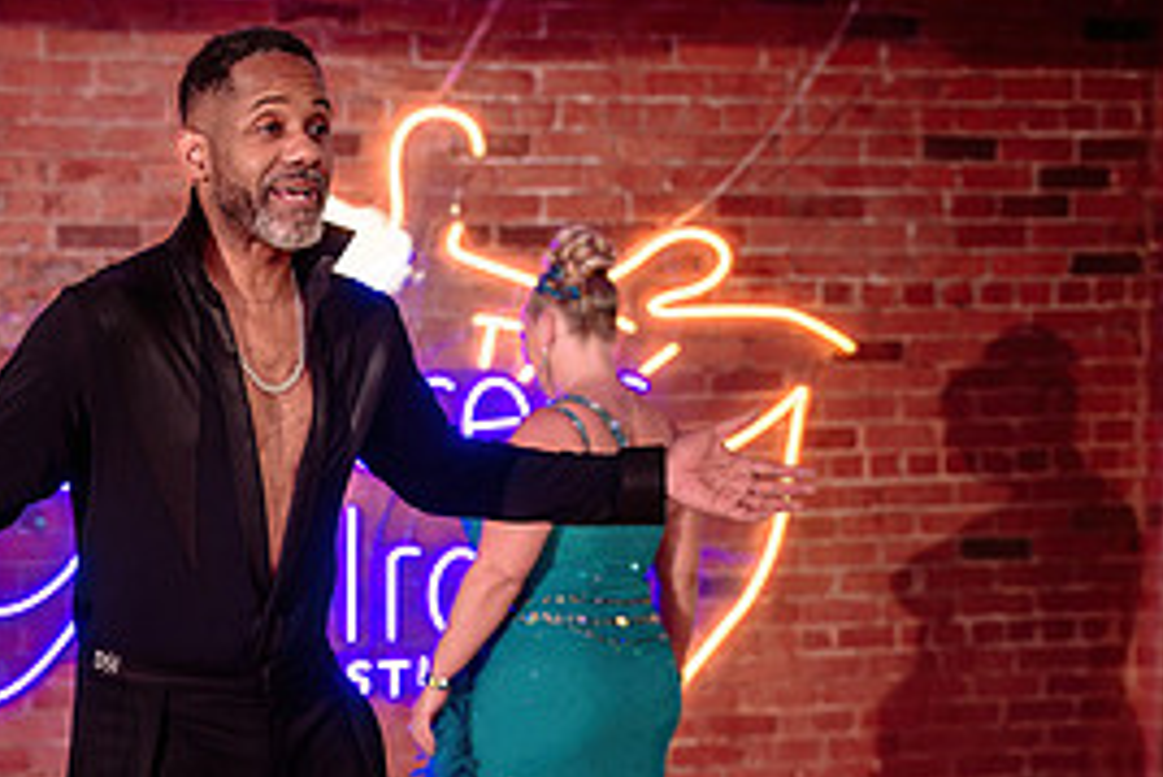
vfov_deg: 16.8
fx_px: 2586
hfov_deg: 24.7
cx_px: 139
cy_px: 731
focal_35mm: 80
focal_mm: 37
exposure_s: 1/200
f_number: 2
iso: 500
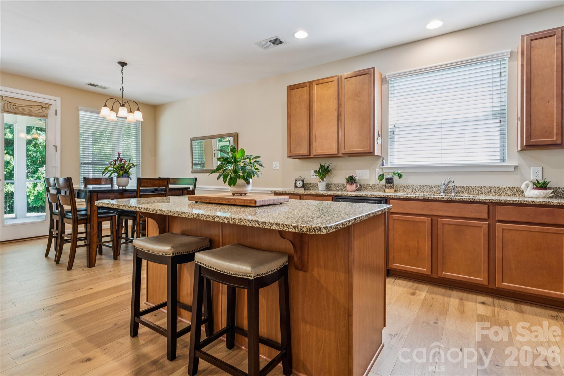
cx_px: 282
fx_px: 274
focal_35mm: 18
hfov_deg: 91.6
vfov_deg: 68.9
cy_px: 188
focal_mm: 17.5
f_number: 13
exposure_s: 2.5
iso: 100
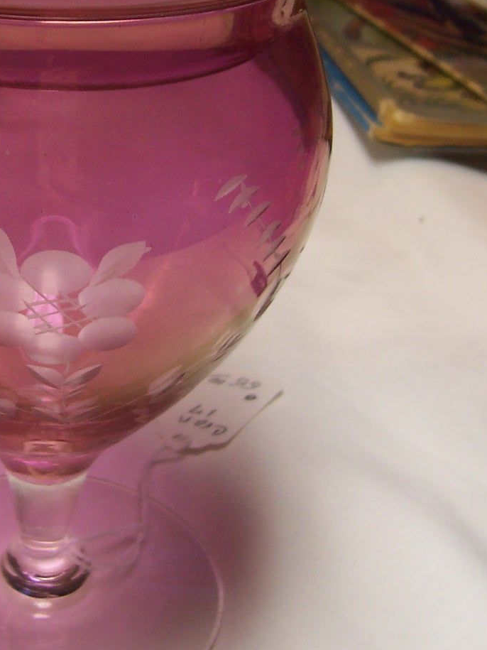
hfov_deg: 21.6
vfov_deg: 28.7
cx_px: 90
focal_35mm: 67
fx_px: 1257
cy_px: 188
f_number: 2.8
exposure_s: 1/45
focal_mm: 5.6
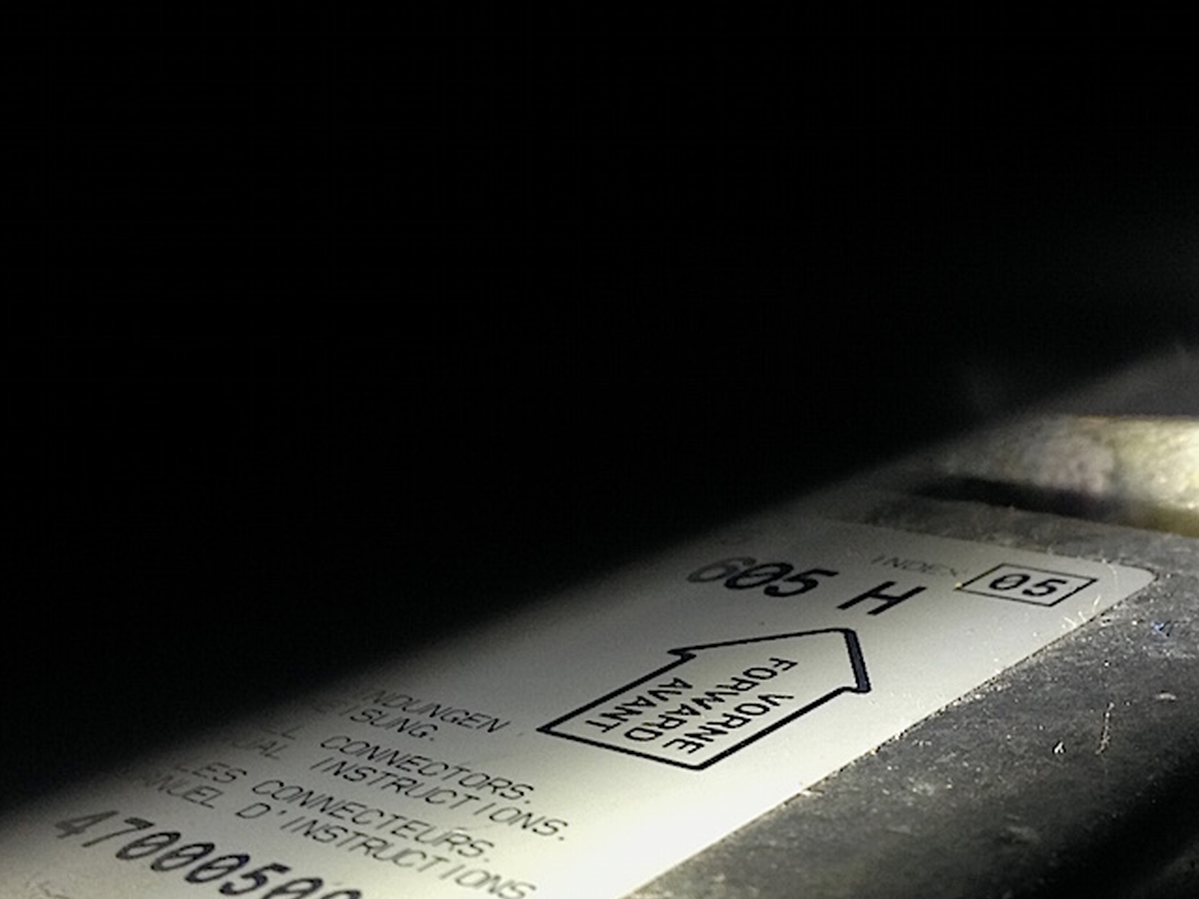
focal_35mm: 62
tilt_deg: -20.2
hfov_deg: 30.9
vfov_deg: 23.5
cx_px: 835
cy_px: 651
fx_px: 2147
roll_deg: +3.3
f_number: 2.4
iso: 125
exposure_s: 1/20
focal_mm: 4.12
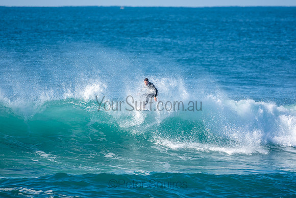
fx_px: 6399
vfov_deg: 1.8
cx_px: 148
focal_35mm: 778
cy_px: 99
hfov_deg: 2.6
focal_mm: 500
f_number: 5.6
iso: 200
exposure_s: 1/1000
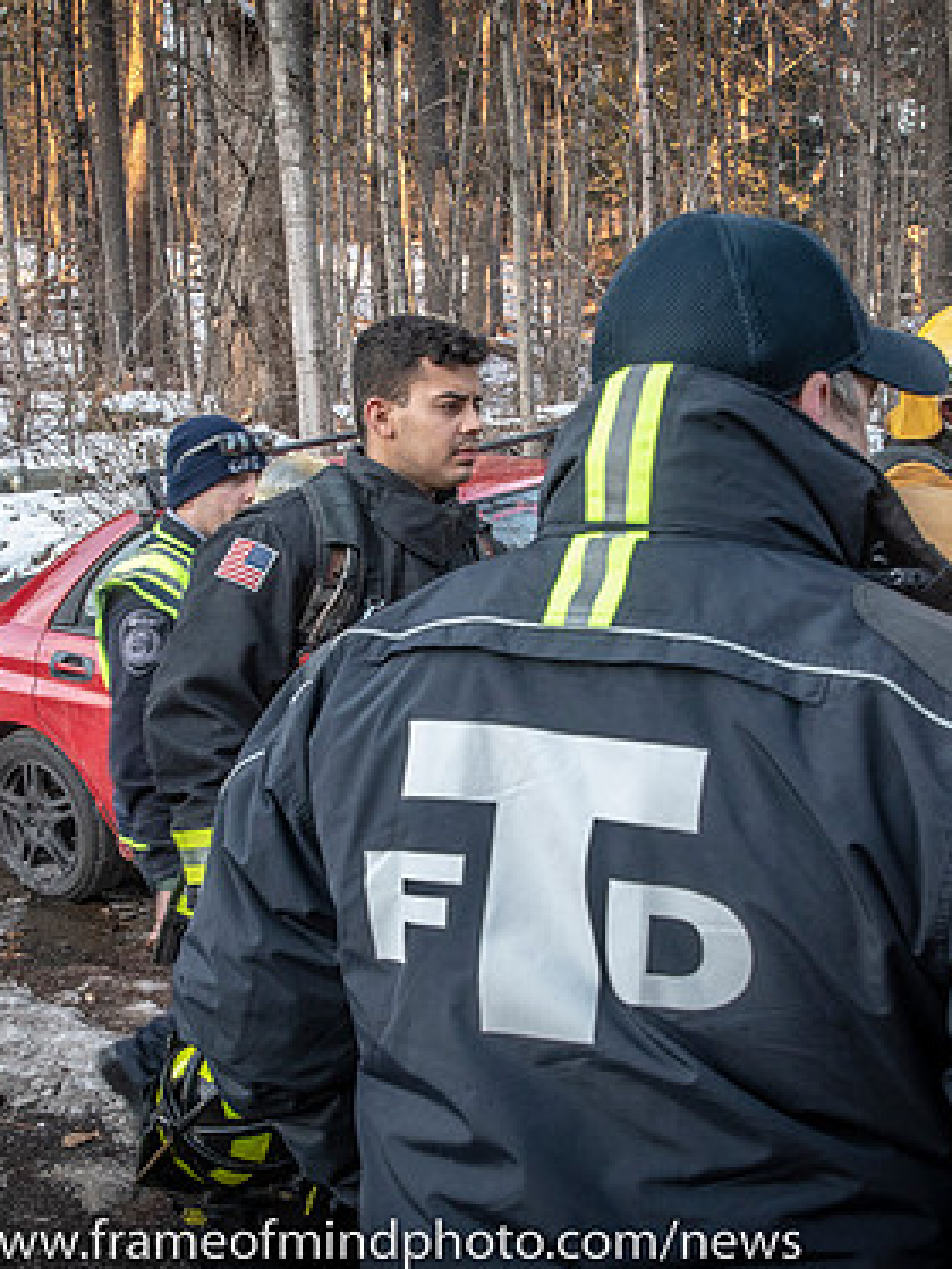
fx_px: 1979
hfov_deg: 27.0
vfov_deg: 35.5
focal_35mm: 54
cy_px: 669
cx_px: 469
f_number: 7.1
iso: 1250
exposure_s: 1/125
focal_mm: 22
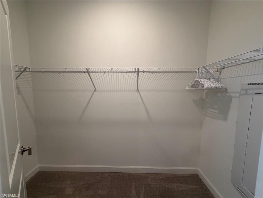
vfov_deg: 85.7
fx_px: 106
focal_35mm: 14
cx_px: 132
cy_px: 99
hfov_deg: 102.1
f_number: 2.2
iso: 250
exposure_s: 1/120
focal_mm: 2.22
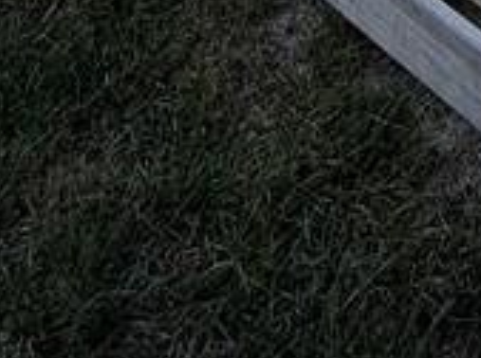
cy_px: -710
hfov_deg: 20.6
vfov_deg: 11.1
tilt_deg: -6.6
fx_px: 1179
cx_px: 660
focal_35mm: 85
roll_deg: -2.2
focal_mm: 2.22
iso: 40
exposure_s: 1/770
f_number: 2.2
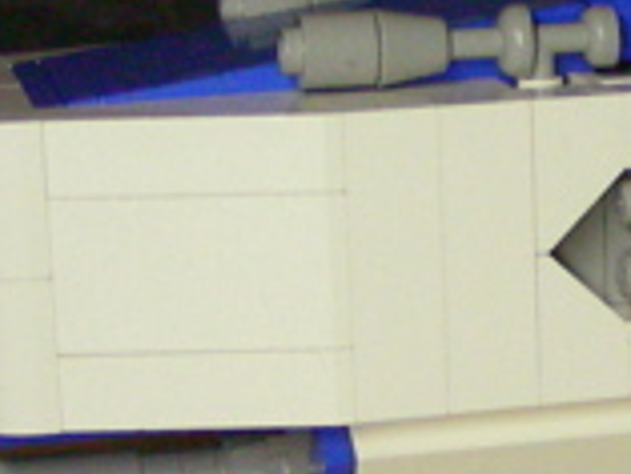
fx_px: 2828
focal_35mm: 155
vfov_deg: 9.6
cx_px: 1041
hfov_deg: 12.0
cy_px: 281
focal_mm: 6.3
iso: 400
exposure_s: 1/84.8
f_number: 3.5
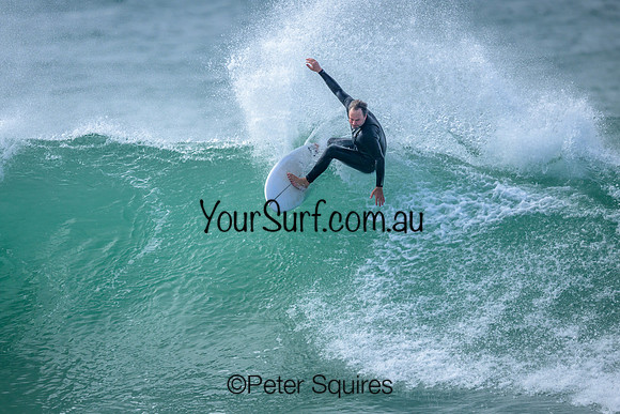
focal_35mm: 870
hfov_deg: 2.4
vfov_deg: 1.6
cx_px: 283
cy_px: 225
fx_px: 14983
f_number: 6.3
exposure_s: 1/2000
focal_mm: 800
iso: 400
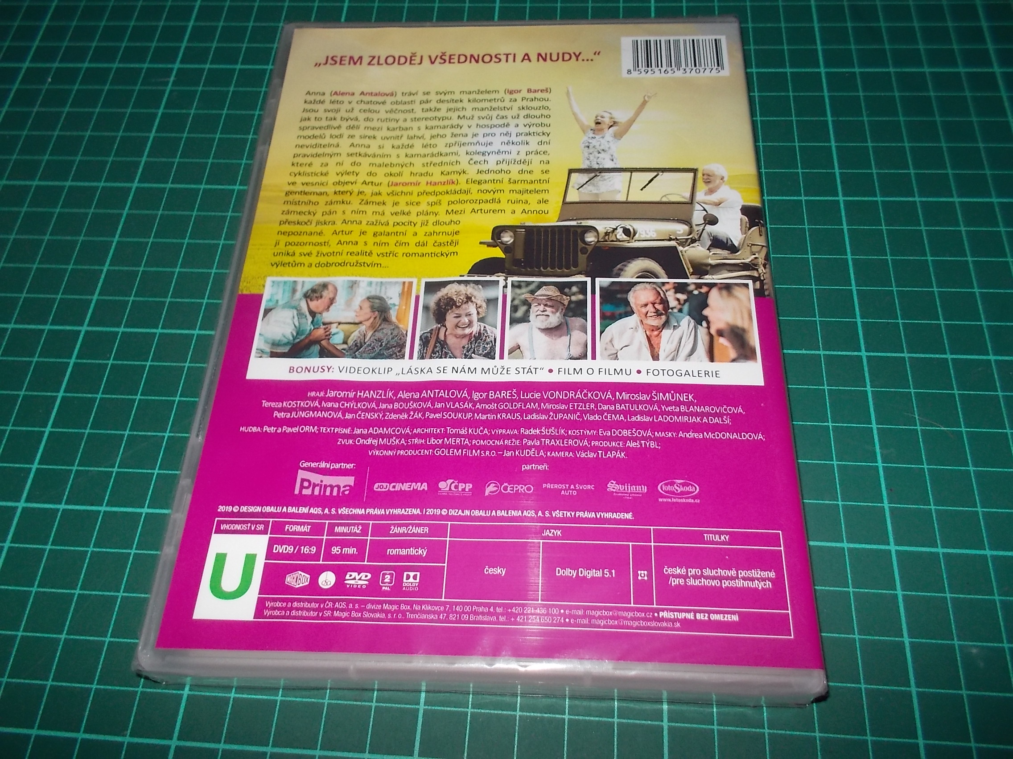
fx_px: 849
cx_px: 506
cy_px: 380
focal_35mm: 29
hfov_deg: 61.7
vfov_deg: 48.2
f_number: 3.3
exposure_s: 1/30
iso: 200
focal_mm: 4.1
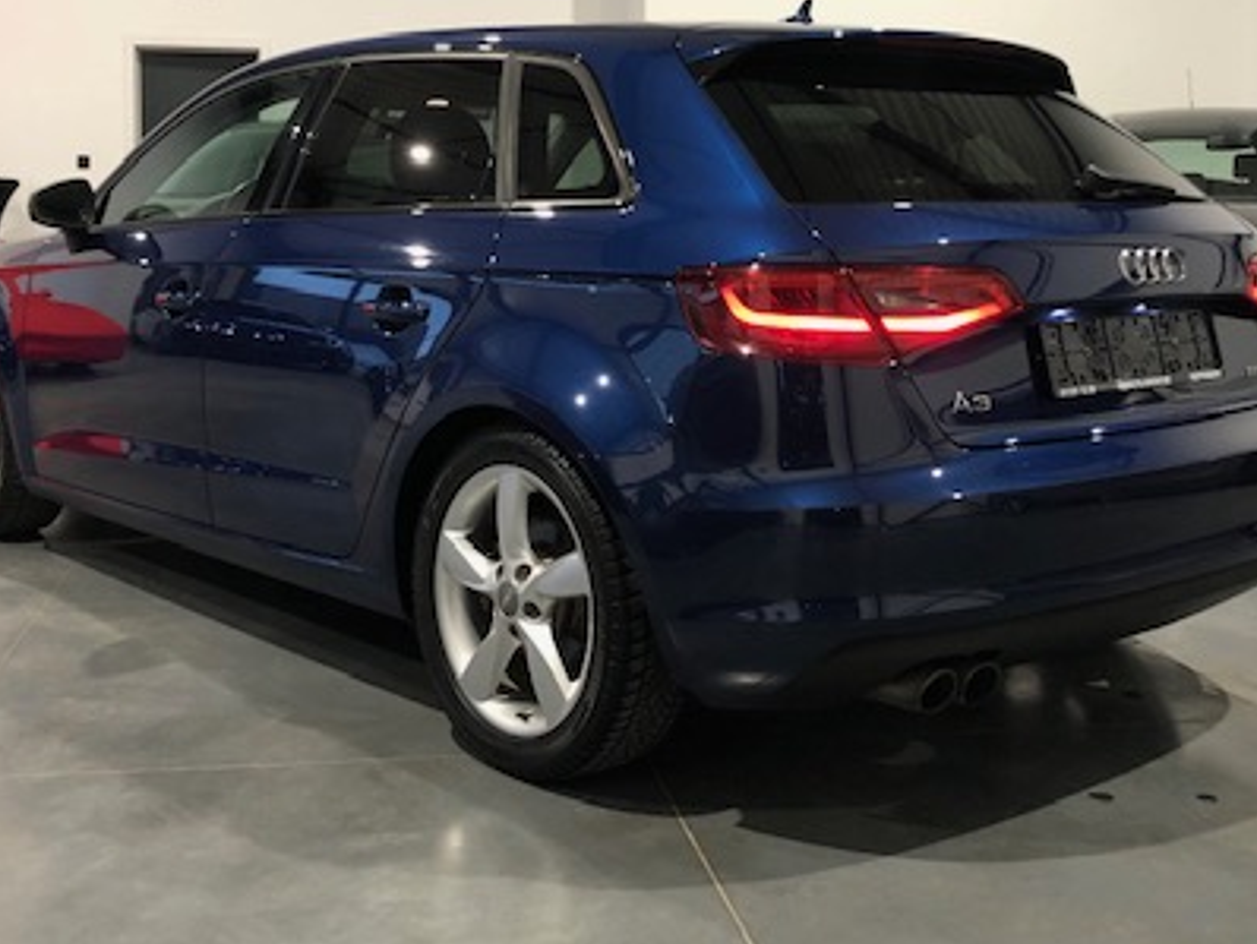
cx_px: 625
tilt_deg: -3.6
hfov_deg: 42.1
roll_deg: -0.5
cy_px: 290
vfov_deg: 31.9
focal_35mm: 45
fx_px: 1635
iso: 40
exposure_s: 1/17
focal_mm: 3.99
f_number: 1.8
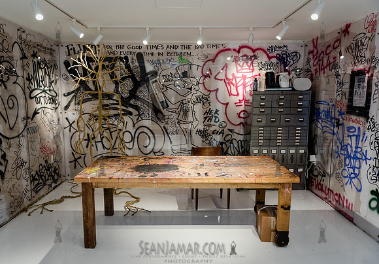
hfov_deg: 70.0
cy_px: 129
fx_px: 270
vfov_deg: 52.0
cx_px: 177
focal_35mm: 25
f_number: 3.5
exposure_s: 1/160
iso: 1600
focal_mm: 24
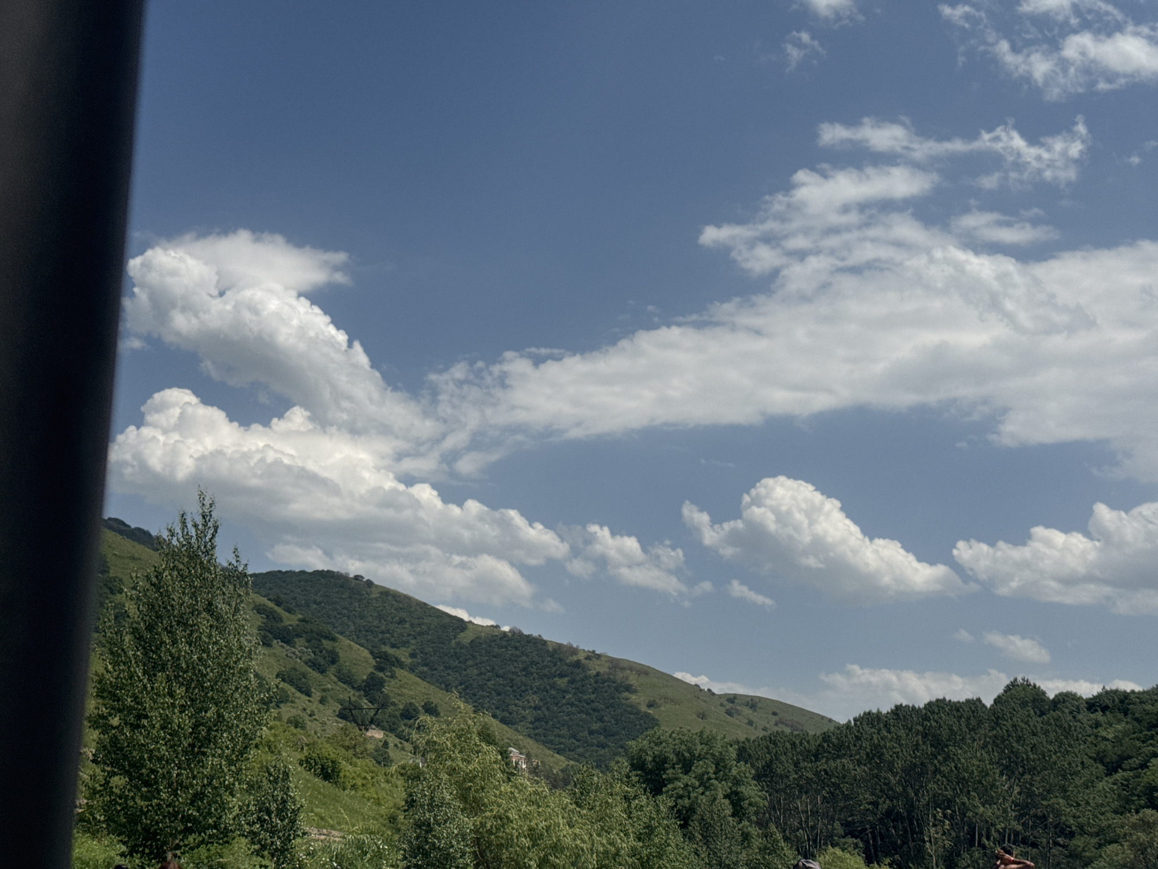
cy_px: 434
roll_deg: -0.4
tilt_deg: +14.2
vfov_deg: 30.3
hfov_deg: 39.7
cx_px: 579
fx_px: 1606
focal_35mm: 48
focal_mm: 6.76
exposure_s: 1/12500
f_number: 1.78
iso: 80
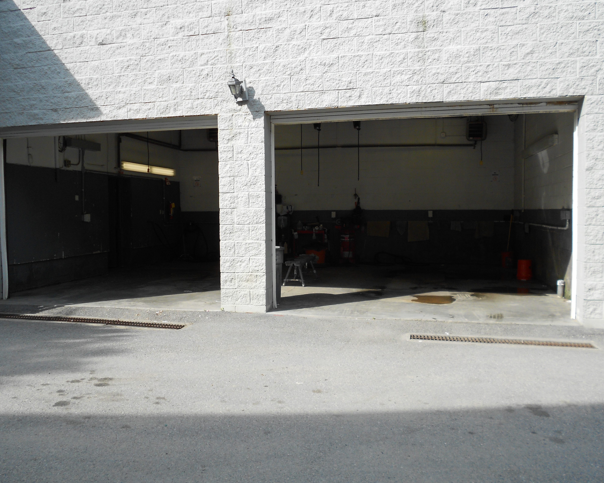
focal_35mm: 31
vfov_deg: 47.1
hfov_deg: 57.2
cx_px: 303
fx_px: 554
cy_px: 247
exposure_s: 1/400
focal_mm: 5.1
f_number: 3.4
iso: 80
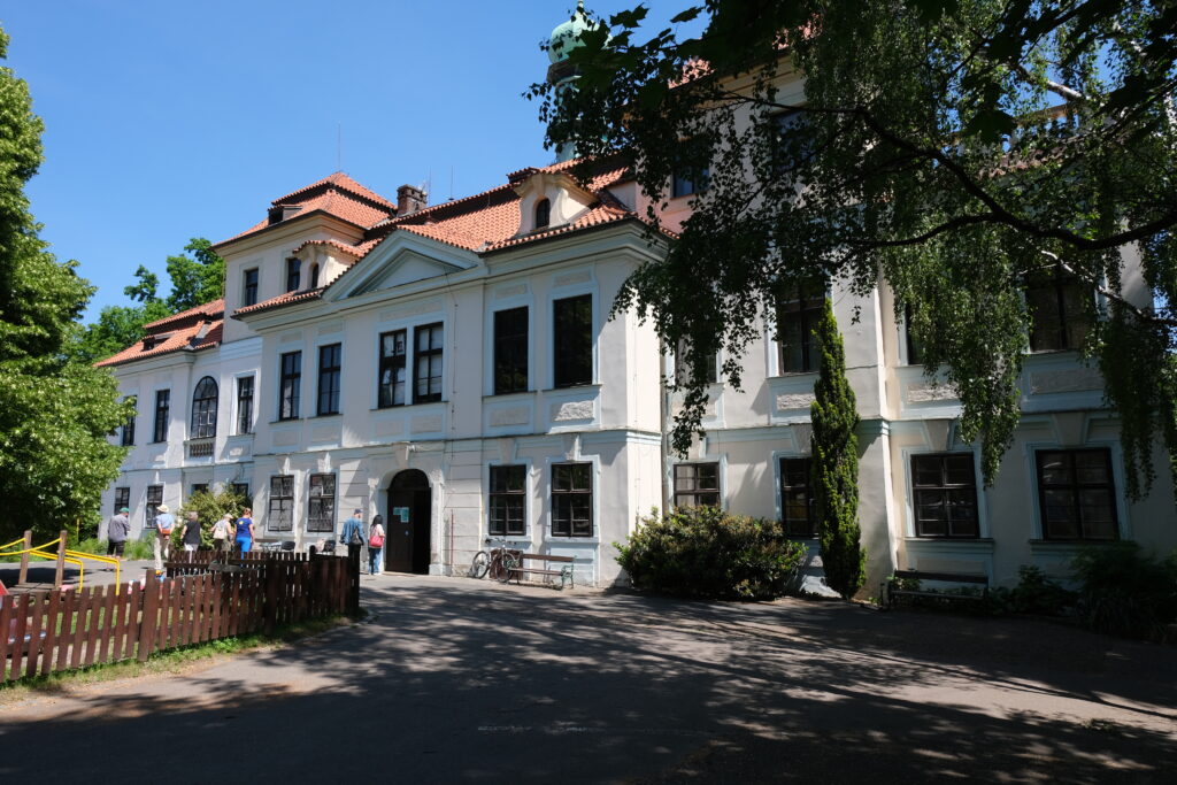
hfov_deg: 73.7
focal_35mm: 24
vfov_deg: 53.1
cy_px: 392
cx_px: 588
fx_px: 785
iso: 320
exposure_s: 1/480
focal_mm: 16
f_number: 7.1
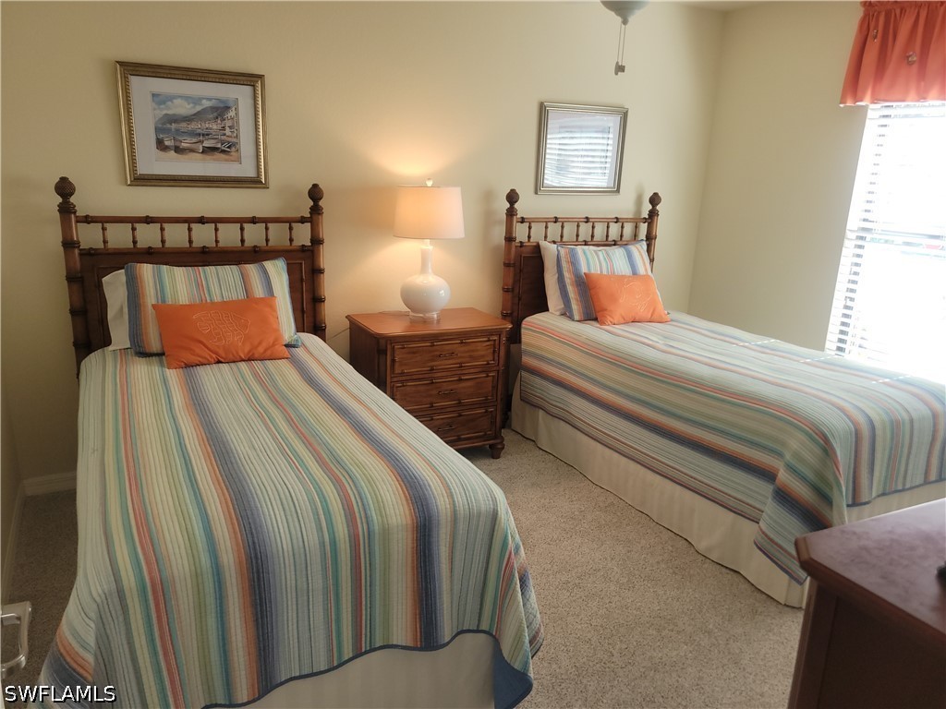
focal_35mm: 26
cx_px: 473
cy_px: 354
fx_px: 711
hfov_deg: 67.3
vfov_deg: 53.1
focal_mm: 5.4
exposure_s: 1/60
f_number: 1.8
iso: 50
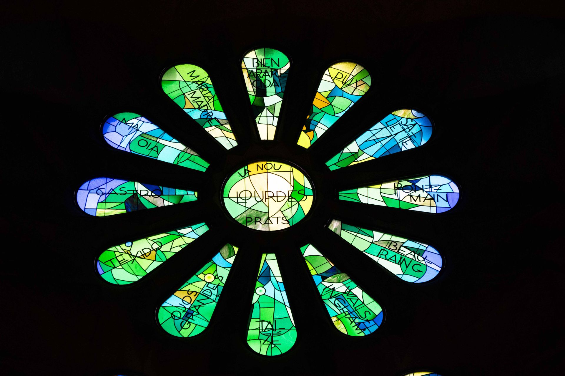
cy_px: 188
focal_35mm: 155
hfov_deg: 13.3
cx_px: 282
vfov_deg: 8.8
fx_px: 2431
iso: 8000
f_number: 6.3
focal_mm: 155
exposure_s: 1/2500
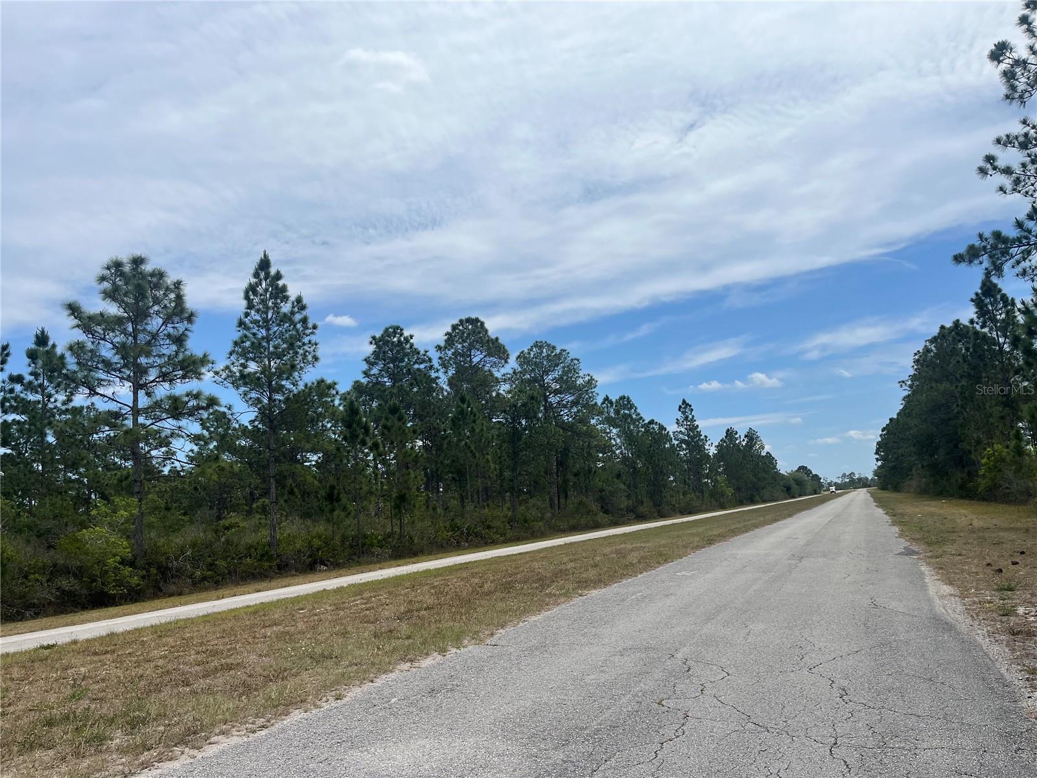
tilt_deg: +8.3
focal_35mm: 26
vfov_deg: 53.1
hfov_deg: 67.3
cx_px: 518
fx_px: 779
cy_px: 389
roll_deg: +3.9
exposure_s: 1/7874
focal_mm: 5.1
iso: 50
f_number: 1.6
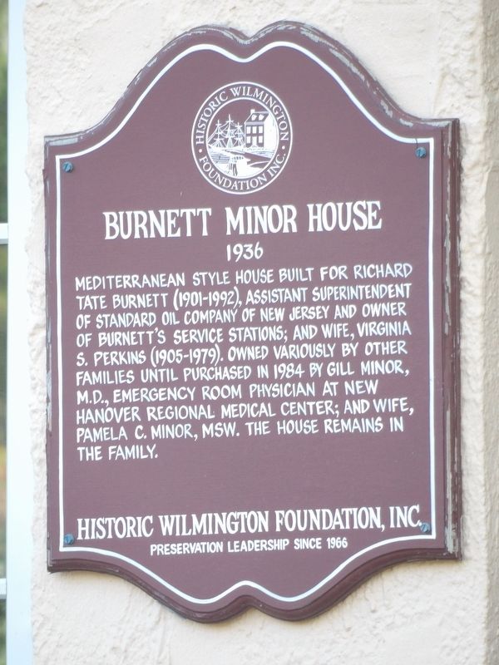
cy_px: 332
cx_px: 250
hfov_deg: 1.5
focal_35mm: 967
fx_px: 18586
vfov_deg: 2.1
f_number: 5.3
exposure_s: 1/50
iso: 302
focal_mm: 173.5
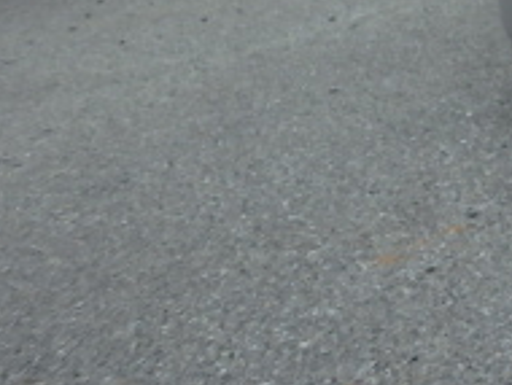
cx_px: 806
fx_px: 1244
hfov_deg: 19.6
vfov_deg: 15.7
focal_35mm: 84
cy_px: -253
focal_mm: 4.5
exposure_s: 1/320
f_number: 7.9
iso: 125
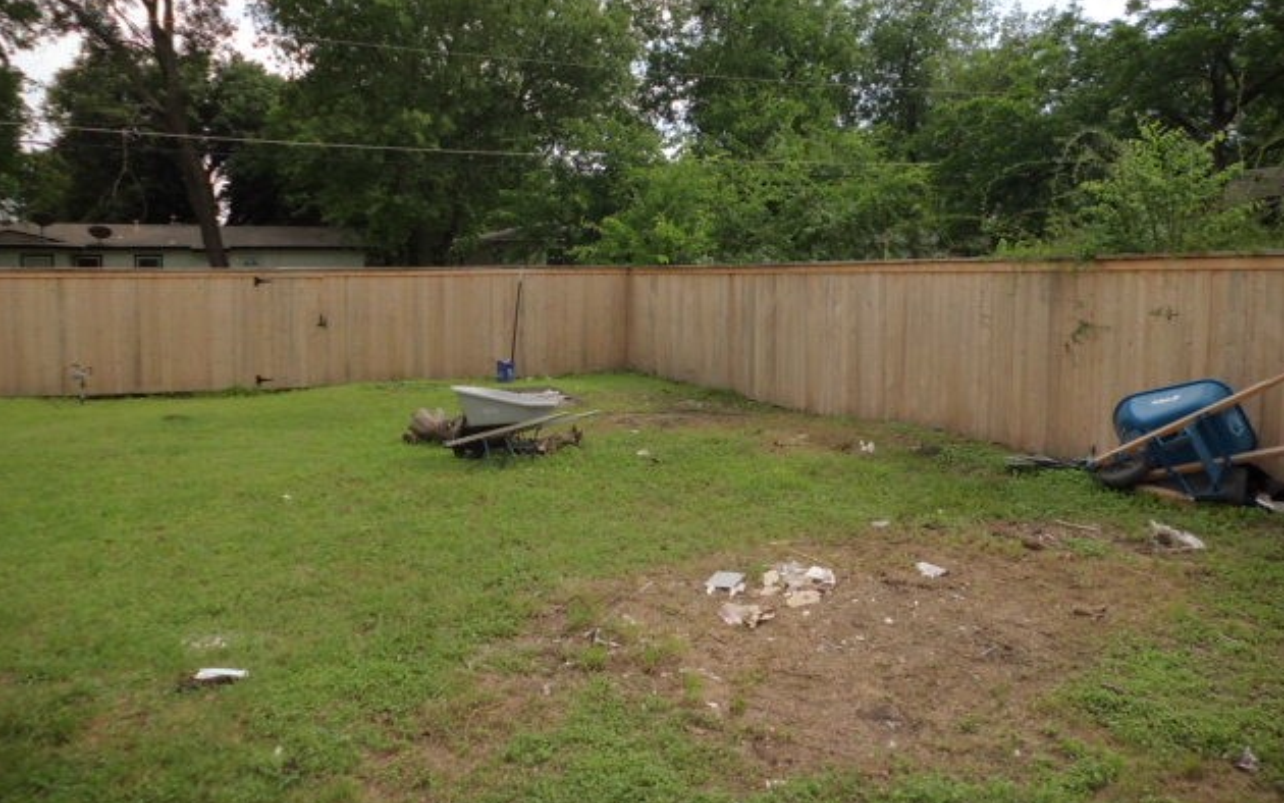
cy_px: 342
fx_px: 980
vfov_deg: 44.4
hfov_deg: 66.5
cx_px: 646
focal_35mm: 28
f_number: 3.2
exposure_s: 1/500
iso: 64
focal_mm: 4.6
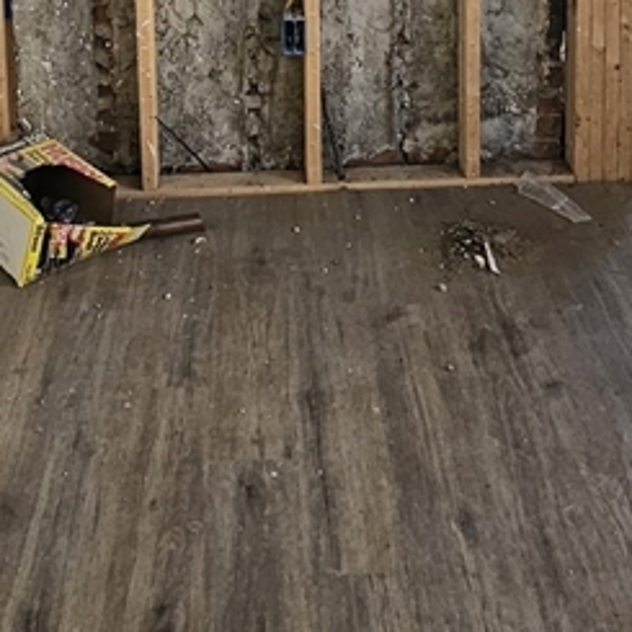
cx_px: 263
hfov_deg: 35.3
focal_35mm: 48
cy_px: -263
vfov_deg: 27.2
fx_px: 991
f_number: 2.2
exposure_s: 1/60
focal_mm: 2.2
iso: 100
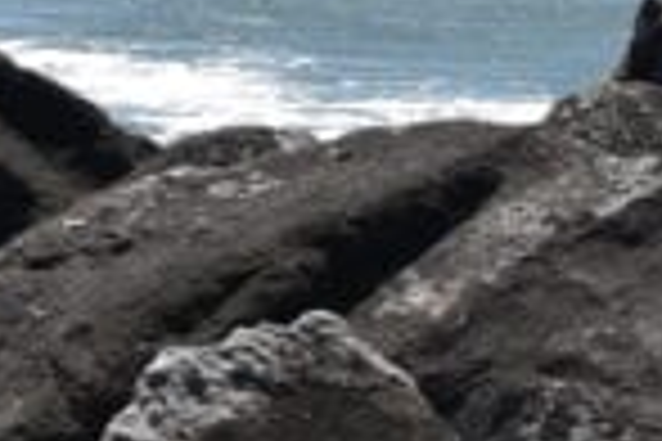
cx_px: -482
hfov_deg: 5.1
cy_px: -380
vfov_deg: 3.4
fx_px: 7300
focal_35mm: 397
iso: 200
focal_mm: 38
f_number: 9
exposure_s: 1/500
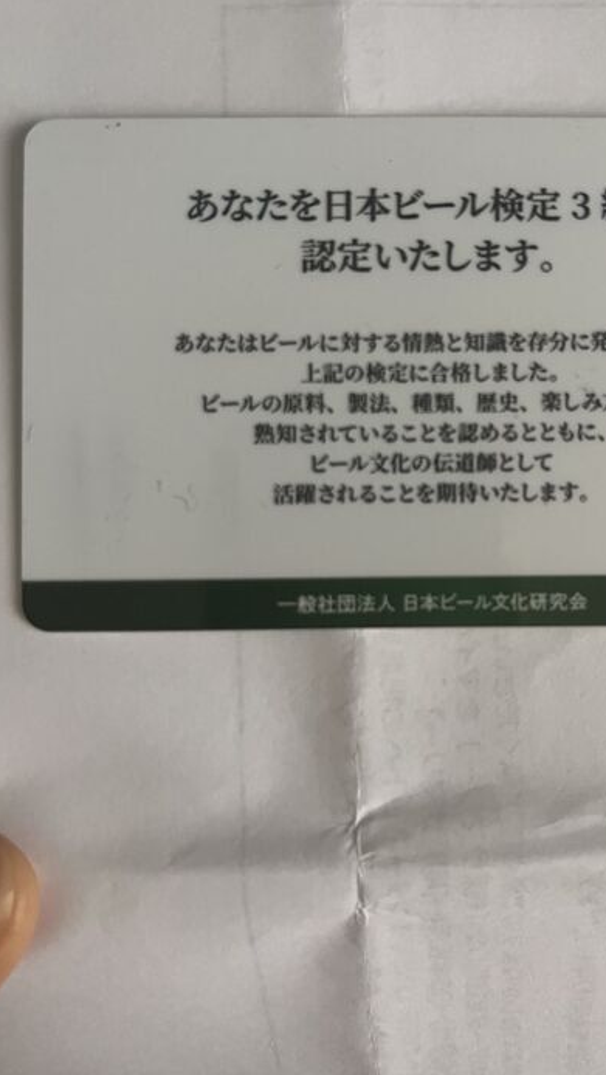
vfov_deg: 62.6
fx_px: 884
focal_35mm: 31
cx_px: 426
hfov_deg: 37.2
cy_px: 511
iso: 250
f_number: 1.6
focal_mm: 5.1
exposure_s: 1/60
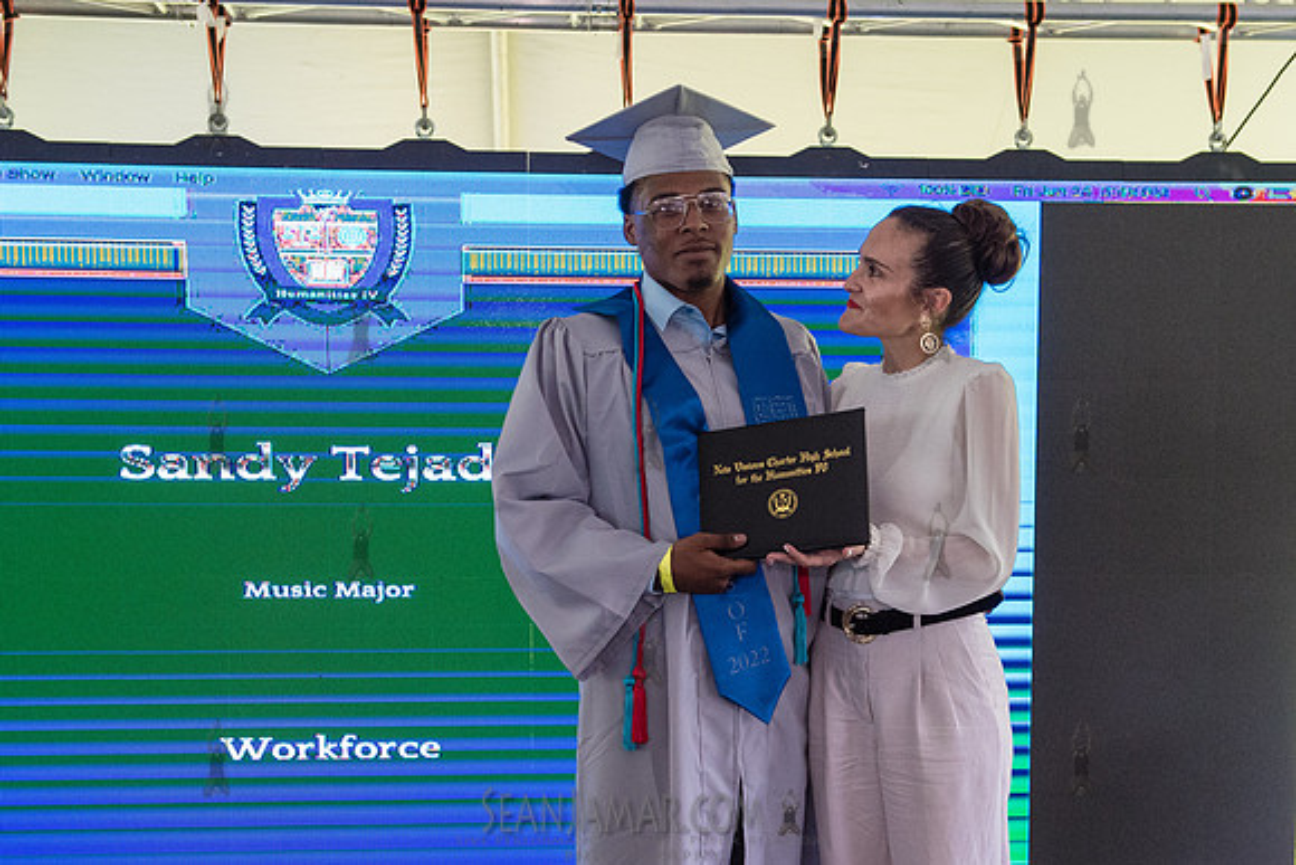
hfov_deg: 32.2
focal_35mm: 62
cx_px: 757
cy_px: 625
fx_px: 2239
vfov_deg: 21.7
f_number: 4
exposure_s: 1/800
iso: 2500
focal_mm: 40
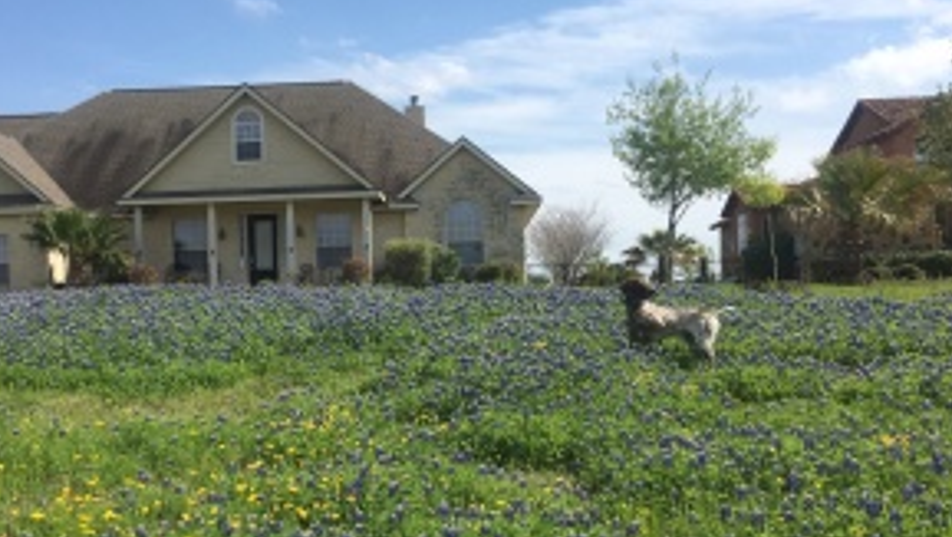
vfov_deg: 29.6
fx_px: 1010
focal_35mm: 40
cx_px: 359
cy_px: 346
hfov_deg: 50.0
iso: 25
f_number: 2.2
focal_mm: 4.15
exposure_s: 1/1972
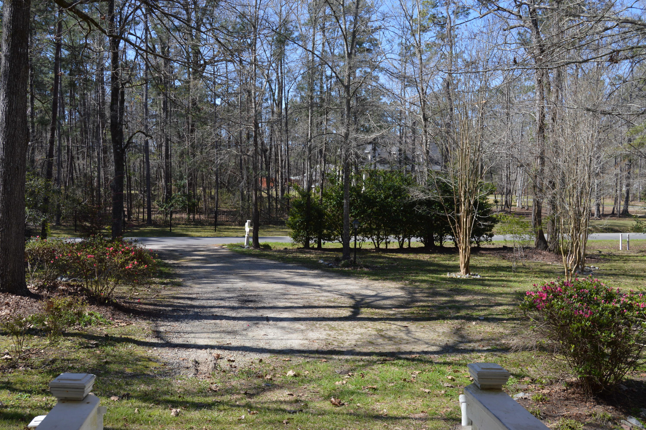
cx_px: 323
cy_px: 215
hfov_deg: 53.2
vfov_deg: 36.8
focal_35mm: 36
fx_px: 645
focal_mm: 24
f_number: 6.3
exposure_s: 1/160
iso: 100
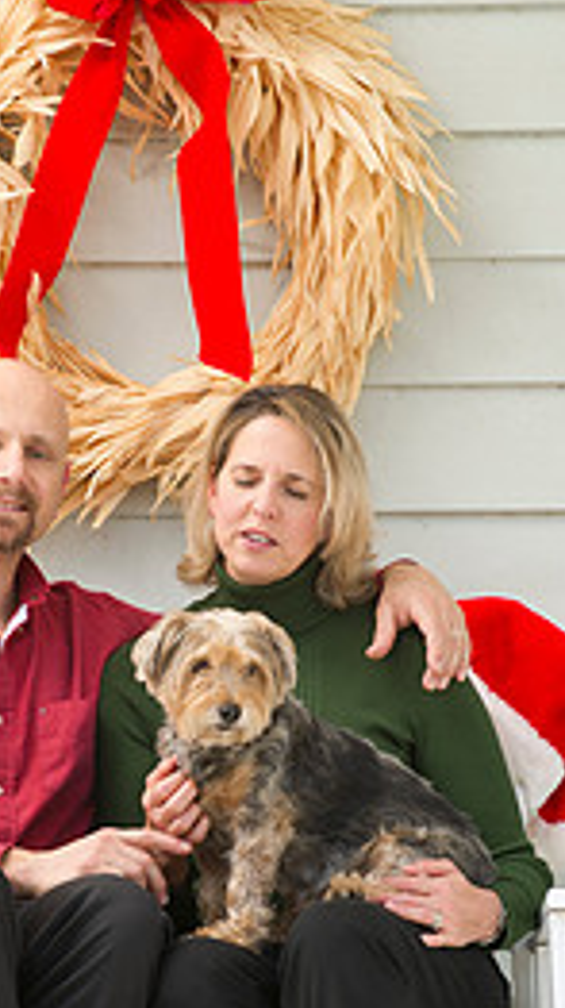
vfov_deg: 6.3
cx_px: 106
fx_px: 9126
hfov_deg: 3.5
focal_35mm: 342
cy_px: 650
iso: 200
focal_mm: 190
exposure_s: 1/100
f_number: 5.6
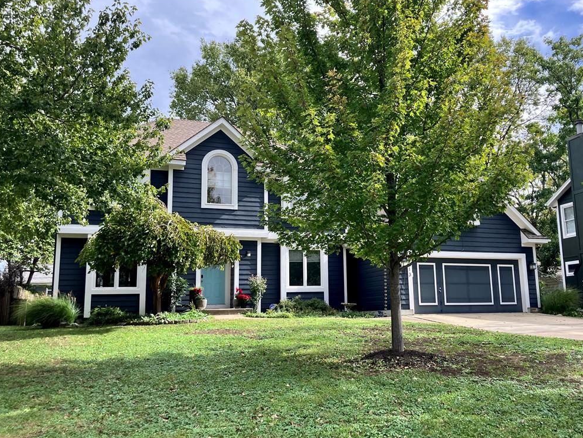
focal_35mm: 29
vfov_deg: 48.2
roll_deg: +1.8
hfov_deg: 61.6
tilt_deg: +10.5
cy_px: 220
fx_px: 488
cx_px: 300
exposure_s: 1/565
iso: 32
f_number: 1.8
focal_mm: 3.99
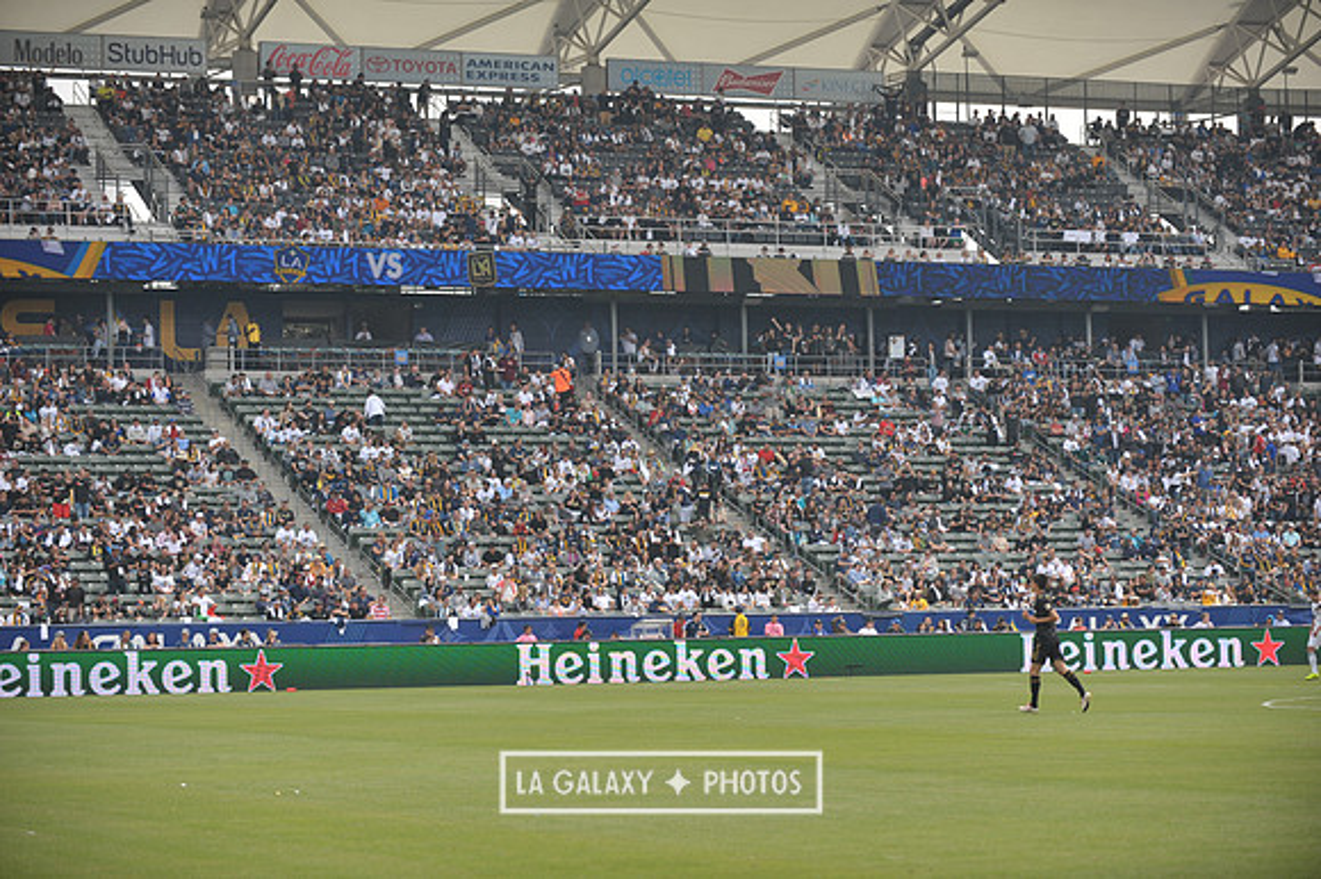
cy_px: 440
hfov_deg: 20.0
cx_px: 660
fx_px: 3741
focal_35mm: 102
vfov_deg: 13.4
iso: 320
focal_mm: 102
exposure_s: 1/2500
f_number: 3.5
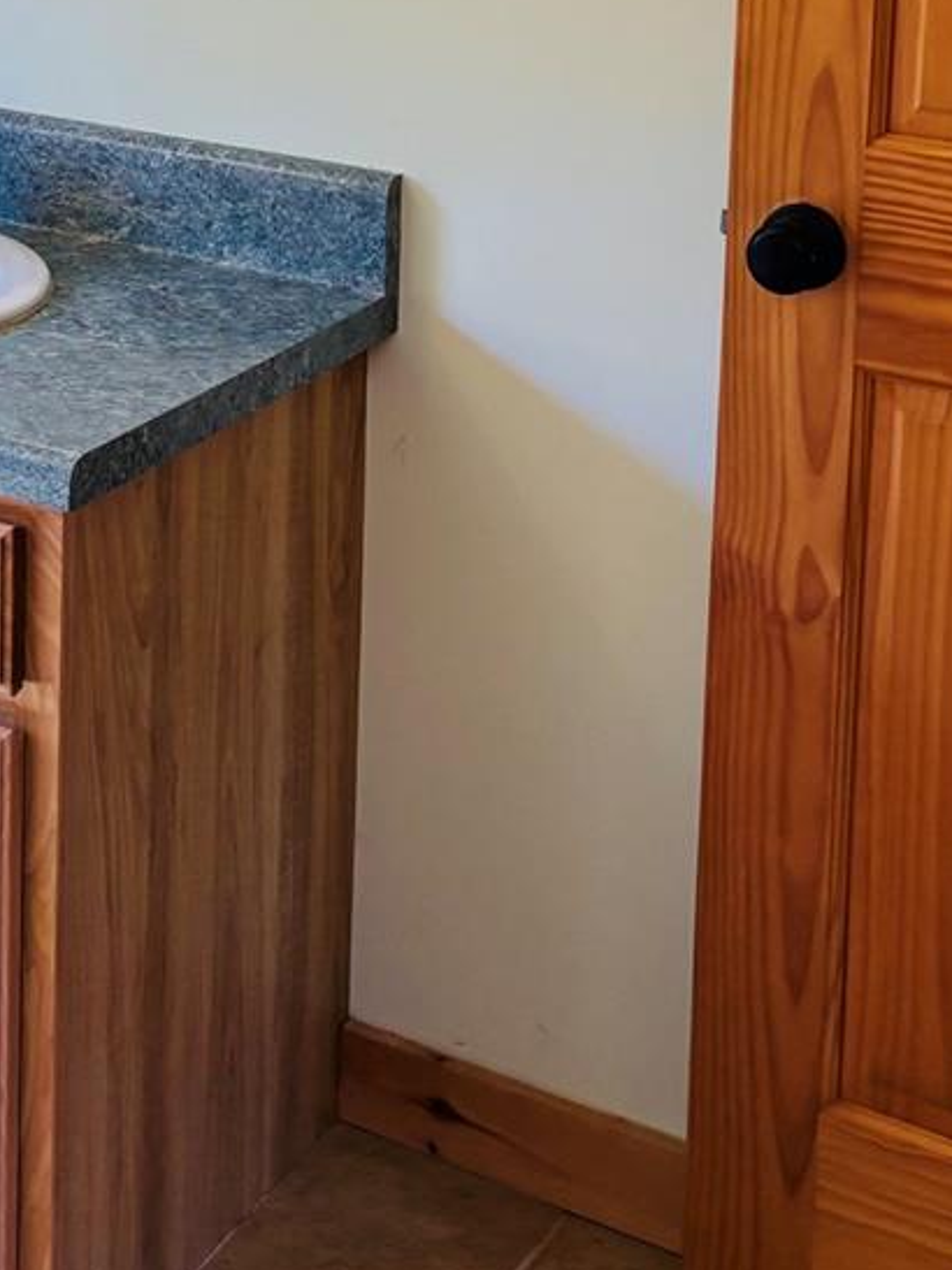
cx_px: -98
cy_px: -165
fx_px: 2678
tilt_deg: -6.2
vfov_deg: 24.7
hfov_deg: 19.3
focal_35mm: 73
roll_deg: -1.6
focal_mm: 5.96
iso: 125
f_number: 1.6
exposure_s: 1/120
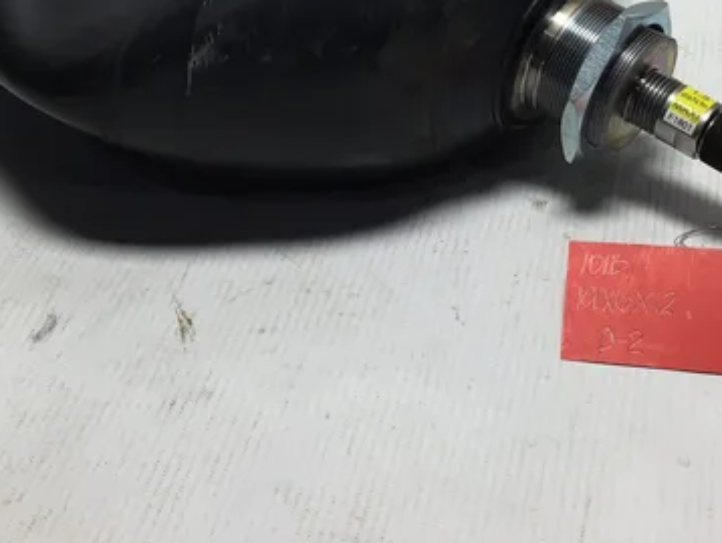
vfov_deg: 21.9
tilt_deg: -33.3
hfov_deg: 29.7
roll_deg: +1.1
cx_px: 456
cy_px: 23
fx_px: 1357
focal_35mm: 65
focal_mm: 3.3
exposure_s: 1/130
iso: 25
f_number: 2.4
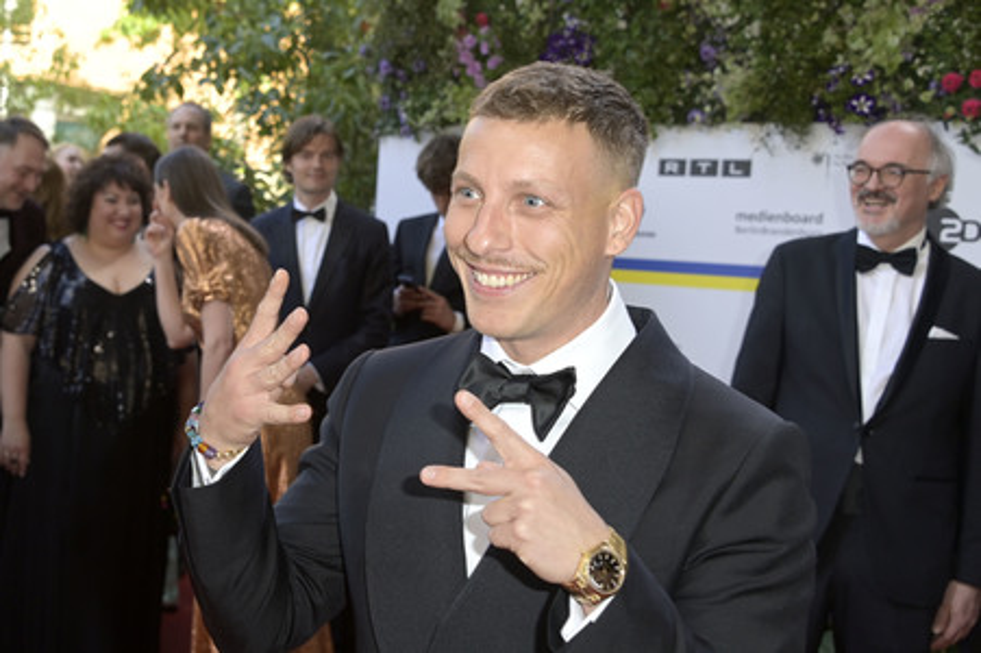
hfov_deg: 41.1
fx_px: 1307
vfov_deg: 28.0
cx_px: 490
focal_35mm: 48
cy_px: 326
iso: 640
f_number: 6.3
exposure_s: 1/250
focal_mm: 48
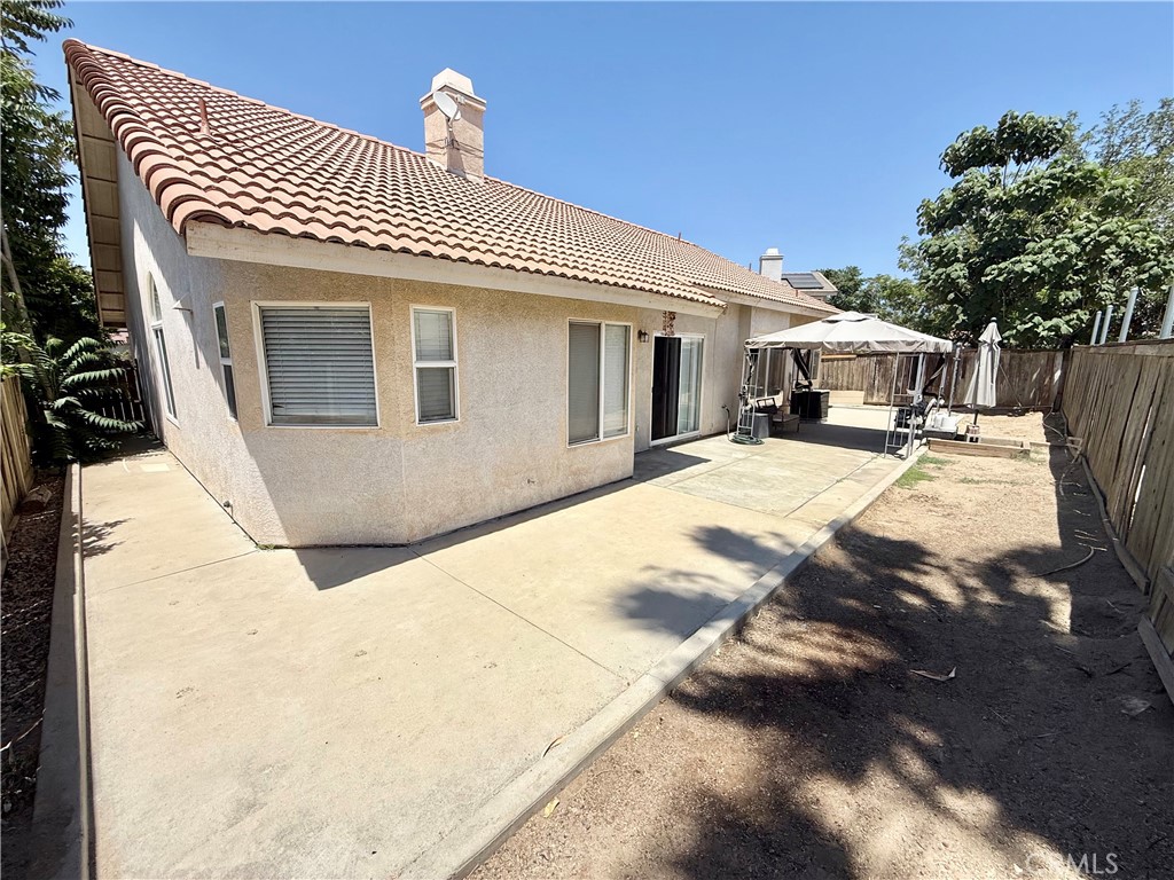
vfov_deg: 85.7
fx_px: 475
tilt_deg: -10.3
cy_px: 440
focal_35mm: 14
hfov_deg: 102.1
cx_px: 587
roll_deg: +0.2
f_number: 2.2
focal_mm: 2.22
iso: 50
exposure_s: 1/2976
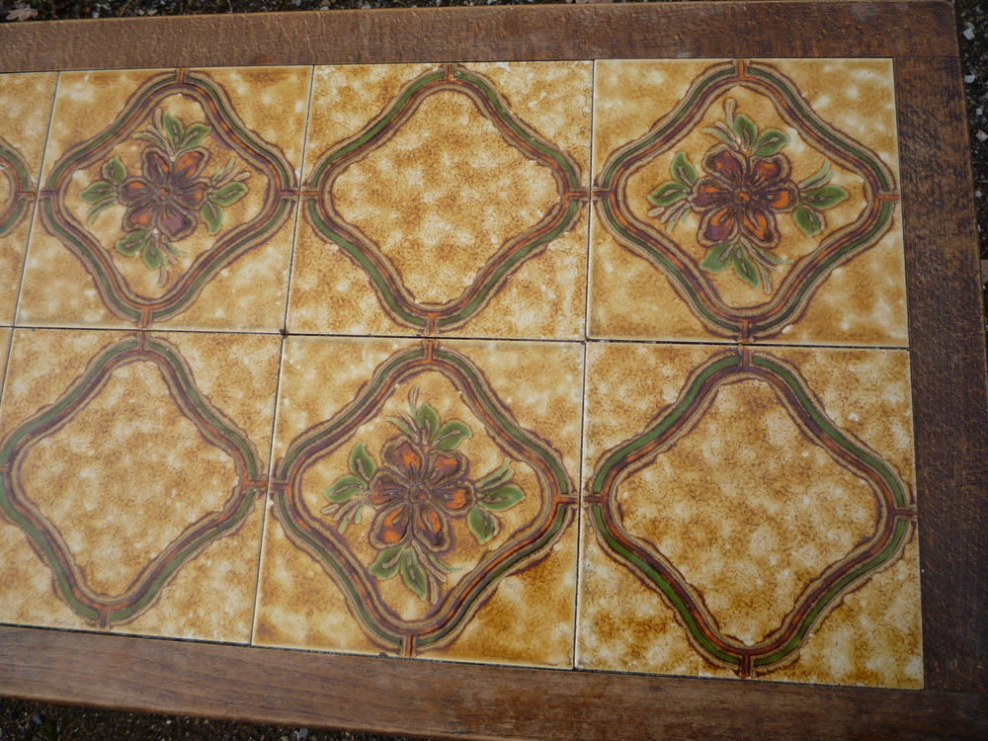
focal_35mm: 30
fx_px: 856
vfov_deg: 46.8
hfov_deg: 60.0
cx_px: 494
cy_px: 370
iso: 100
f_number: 4
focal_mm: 5.2
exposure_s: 1/400
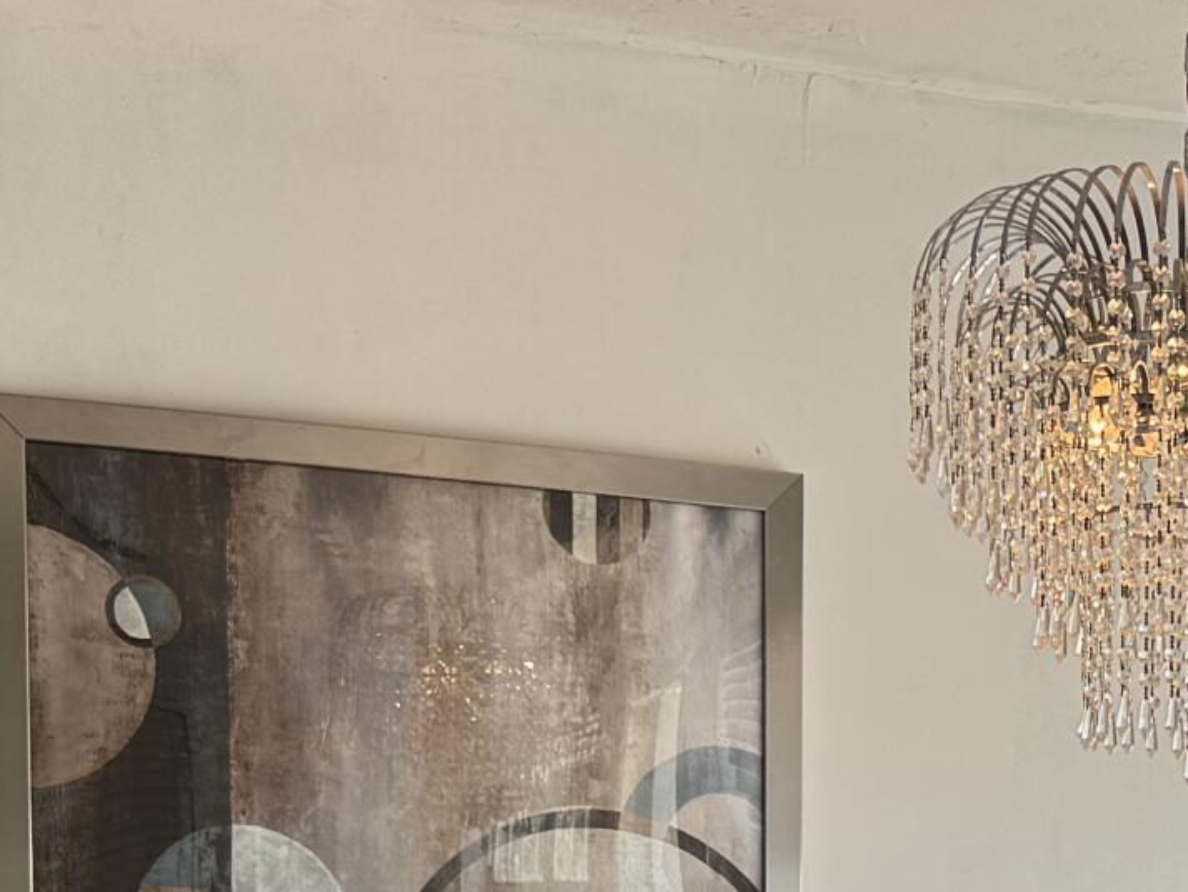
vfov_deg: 13.5
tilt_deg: -6.8
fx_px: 3467
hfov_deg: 18.7
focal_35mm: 101
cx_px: 1326
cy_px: 1454
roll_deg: -1.2
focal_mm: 6.76
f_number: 1.78
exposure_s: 1/146
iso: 80
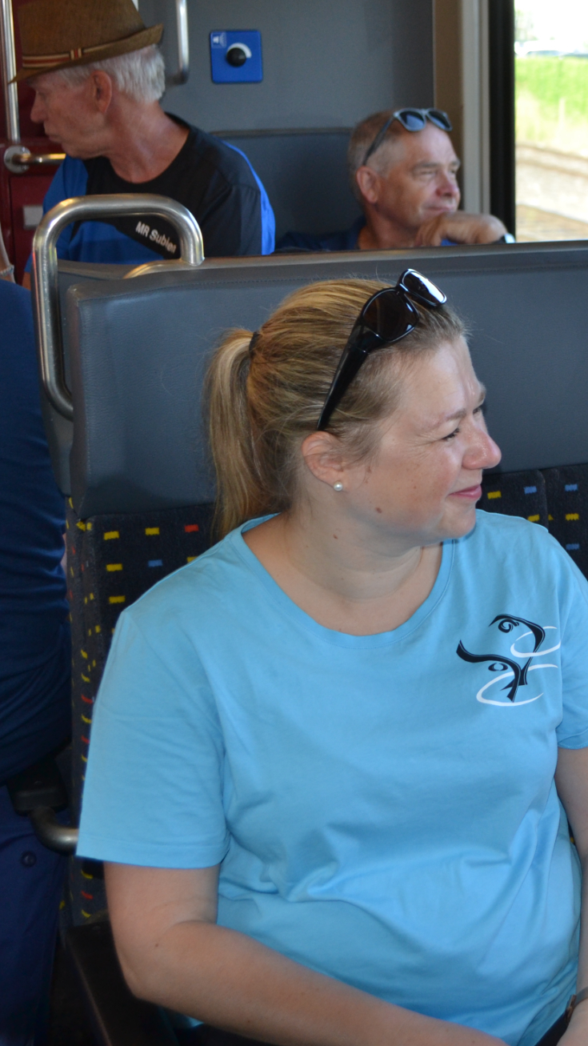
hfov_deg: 18.2
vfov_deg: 32.8
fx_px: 1774
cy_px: 534
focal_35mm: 64
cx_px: 632
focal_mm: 26
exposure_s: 1/125
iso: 400
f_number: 4.2
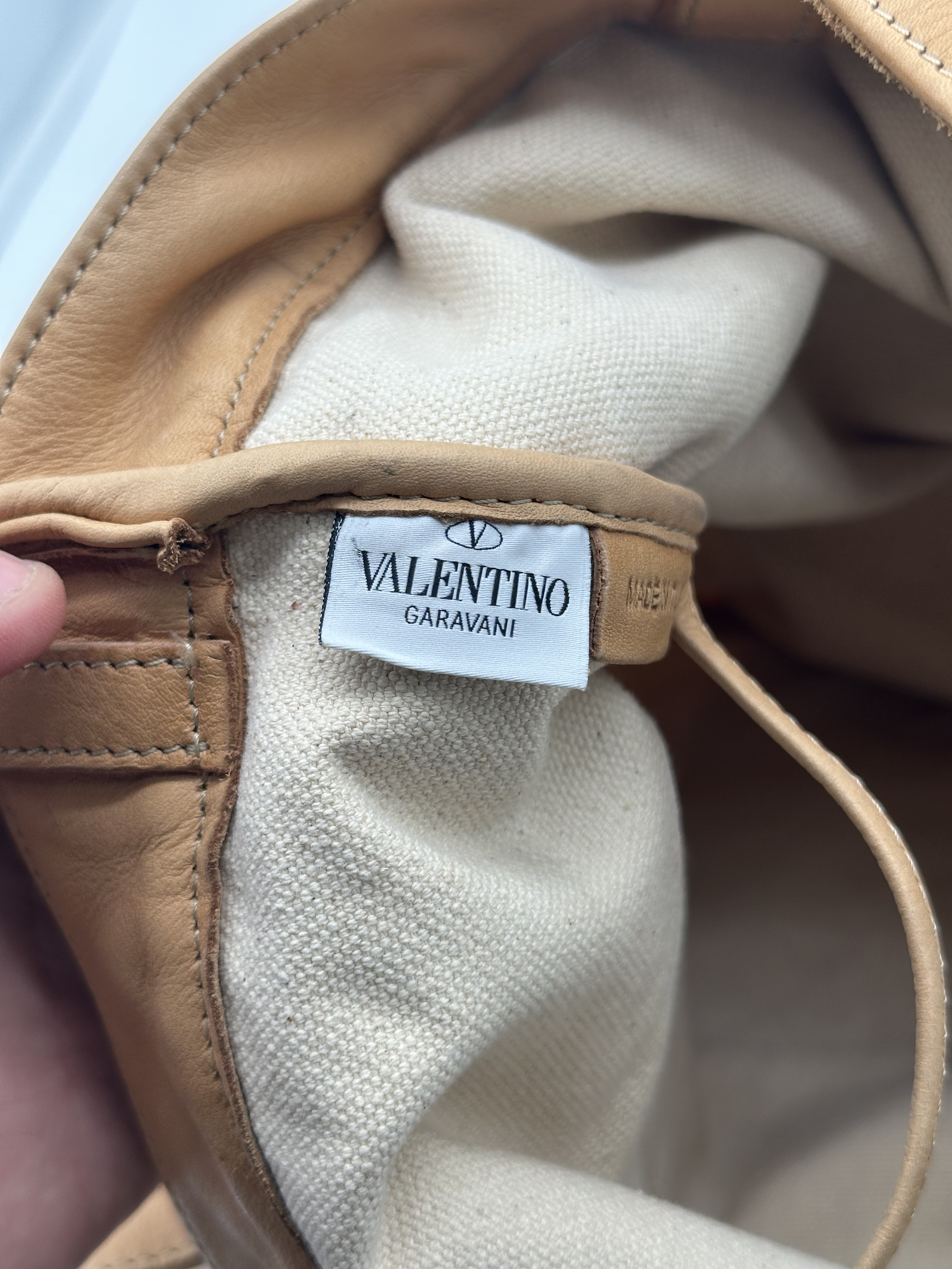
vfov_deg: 39.7
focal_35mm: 48
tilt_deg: -45.9
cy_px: 634
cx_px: 476
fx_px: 1760
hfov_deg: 30.3
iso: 64
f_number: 1.78
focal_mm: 6.86
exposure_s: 1/289
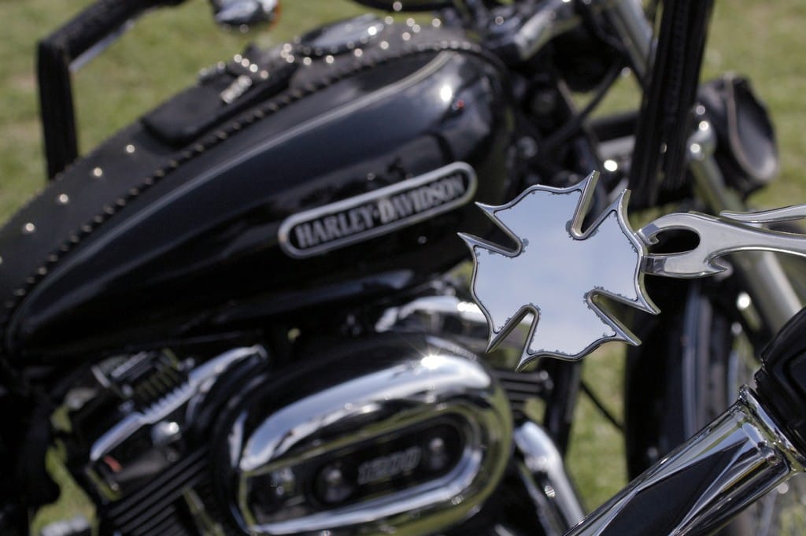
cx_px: 403
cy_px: 268
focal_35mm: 58
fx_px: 1309
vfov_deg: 23.1
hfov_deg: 34.2
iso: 800
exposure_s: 1/3200
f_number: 5
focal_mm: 39
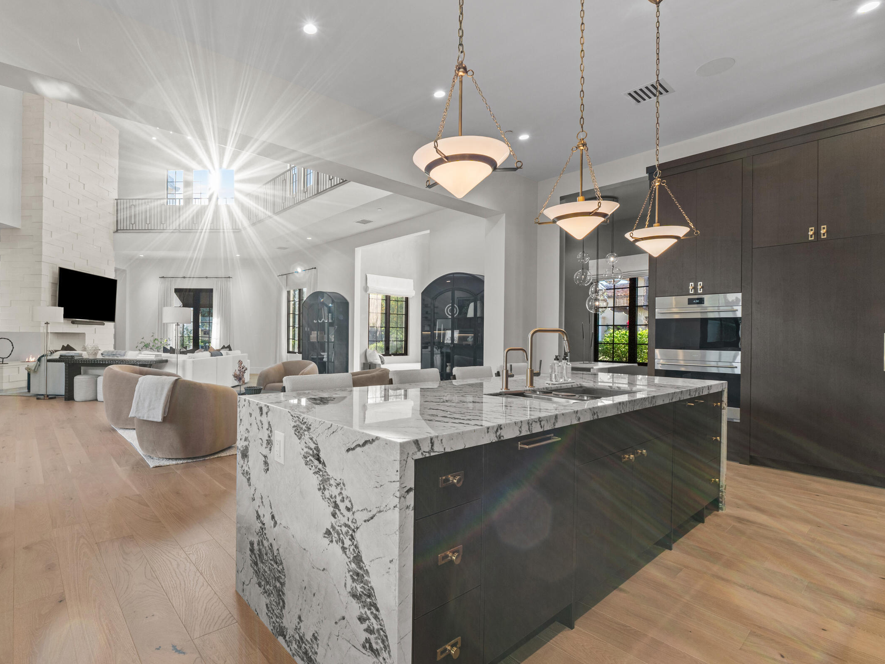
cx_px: 367
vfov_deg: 74.7
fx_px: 435
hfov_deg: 90.2
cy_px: 334
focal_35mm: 17
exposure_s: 1/2
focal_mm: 10
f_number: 9
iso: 250
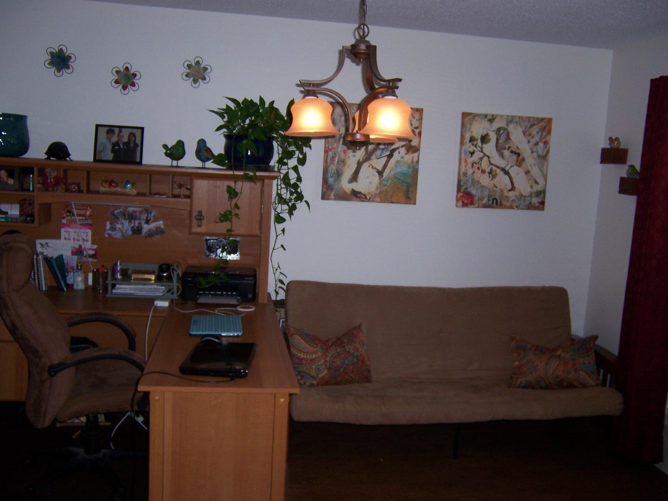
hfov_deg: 55.4
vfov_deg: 42.9
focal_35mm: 33
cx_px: 334
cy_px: 250
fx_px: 637
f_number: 2.8
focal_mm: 5.5
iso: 80
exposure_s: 1/60
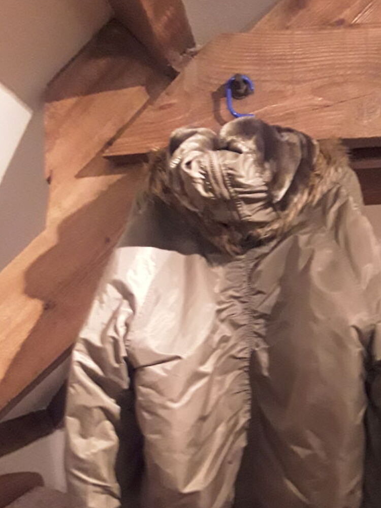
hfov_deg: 39.3
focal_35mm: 36
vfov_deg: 50.6
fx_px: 528
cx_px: 246
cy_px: 332
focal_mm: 2.91
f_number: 1.9
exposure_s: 1/17
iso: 500
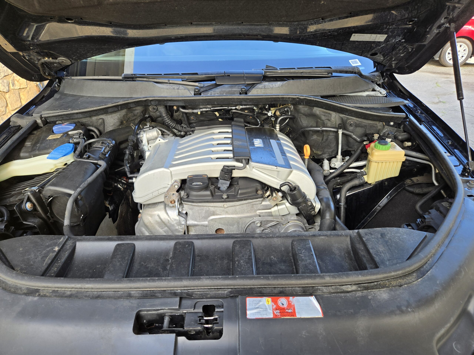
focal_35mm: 23
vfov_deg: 58.9
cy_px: 178
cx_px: 237
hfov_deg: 73.9
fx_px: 315
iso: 64
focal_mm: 5.4
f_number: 1.8
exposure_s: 1/180
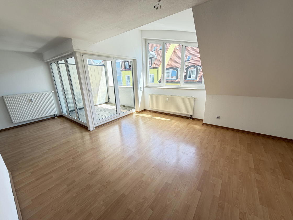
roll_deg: +2.3
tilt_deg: -16.2
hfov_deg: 102.1
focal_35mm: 14
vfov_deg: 85.7
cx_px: 146
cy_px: 110
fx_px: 119
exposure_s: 1/121
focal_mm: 2.22
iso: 100
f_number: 2.2
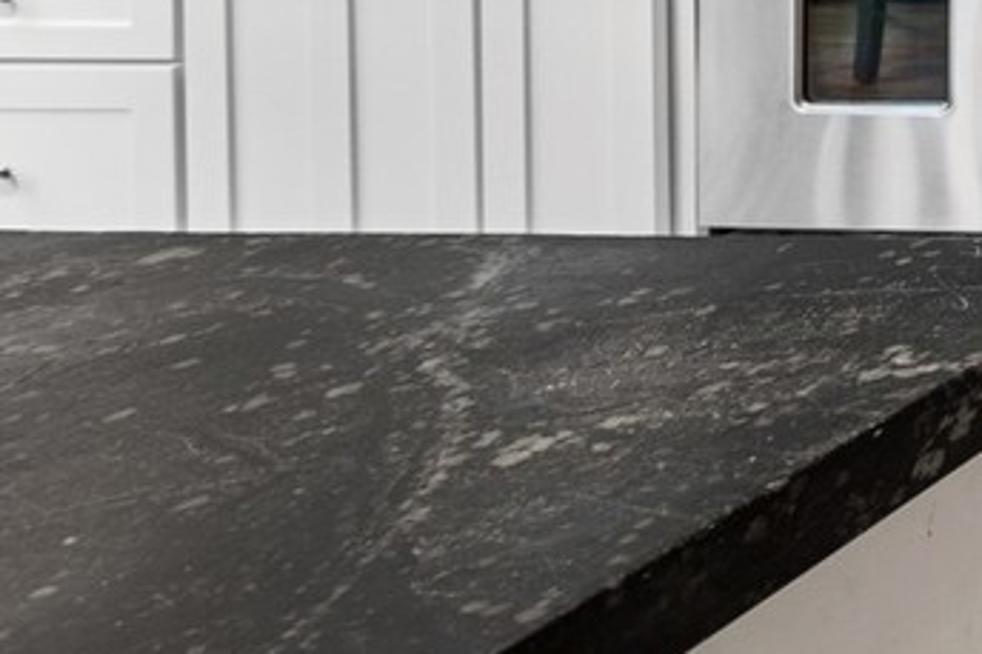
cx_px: 2249
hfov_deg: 16.2
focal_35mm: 66
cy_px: -511
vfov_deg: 17.1
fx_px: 1799
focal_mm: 14
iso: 200
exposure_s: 1/5
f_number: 8
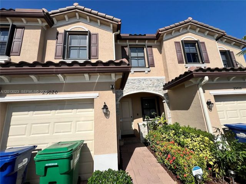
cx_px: 123
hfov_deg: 106.2
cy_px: 92
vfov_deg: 89.9
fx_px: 92
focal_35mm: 13
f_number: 1.8
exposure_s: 1/3040
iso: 32
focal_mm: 1.57
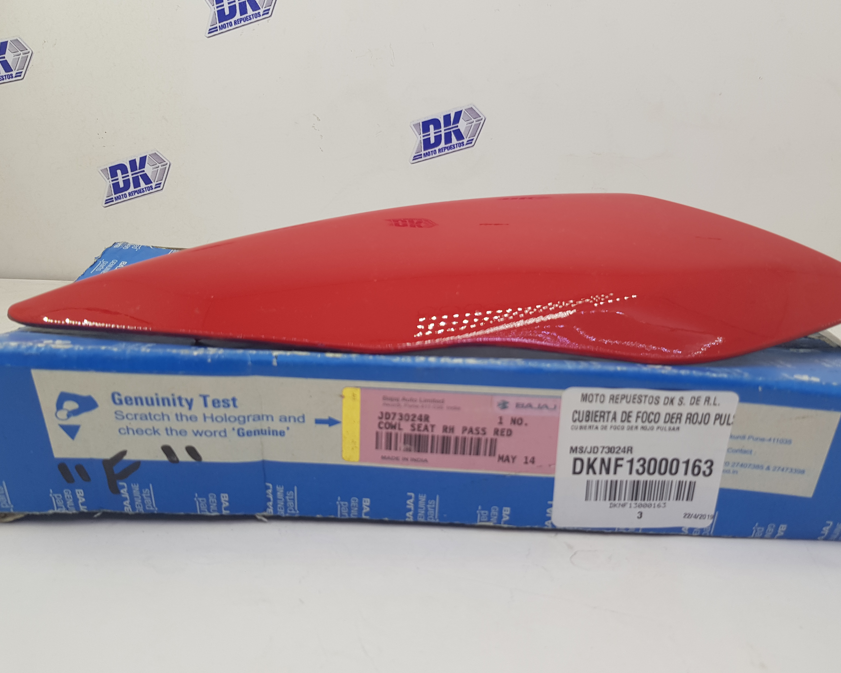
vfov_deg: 51.5
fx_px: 697
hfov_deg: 62.1
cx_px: 458
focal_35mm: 28
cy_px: 346
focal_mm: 4.2
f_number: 1.7
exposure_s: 1/60
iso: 50
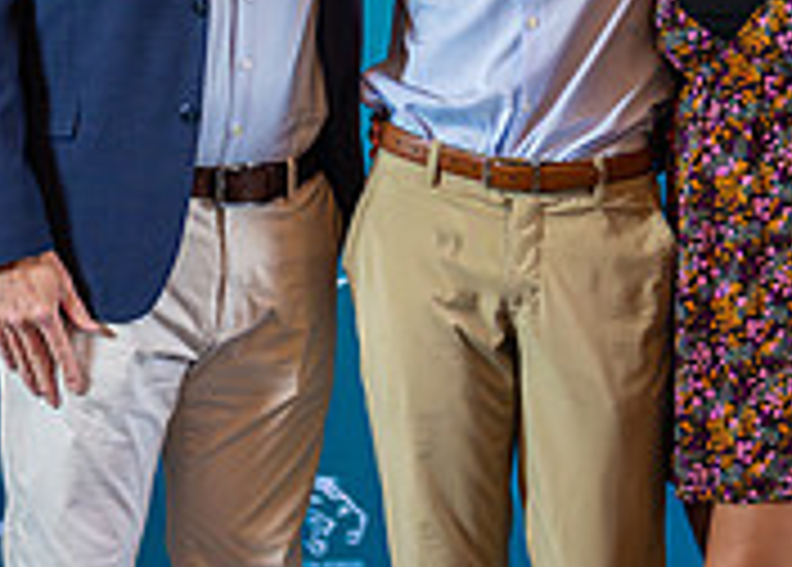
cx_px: 565
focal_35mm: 185
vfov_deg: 7.8
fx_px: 4164
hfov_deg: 10.8
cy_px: 256
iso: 1000
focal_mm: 50
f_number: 1.2
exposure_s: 1/400
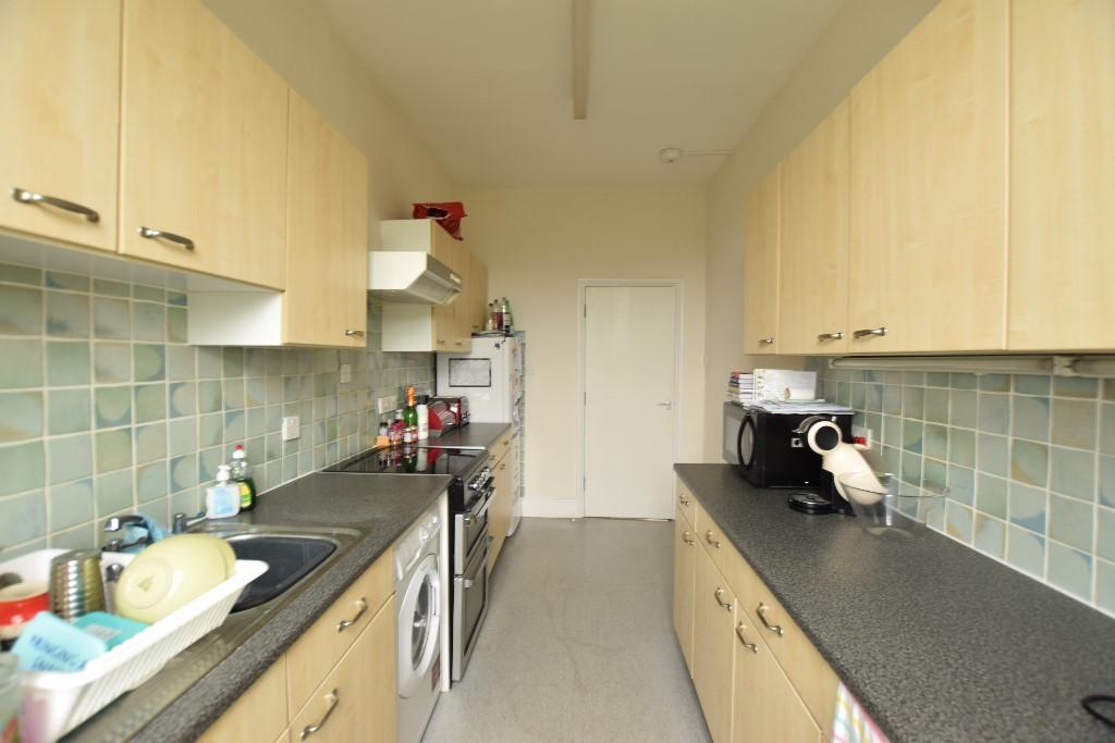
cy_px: 372
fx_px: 465
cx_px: 558
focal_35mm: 15
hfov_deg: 100.4
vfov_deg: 77.3
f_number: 4.5
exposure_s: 1/8
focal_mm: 10
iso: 100
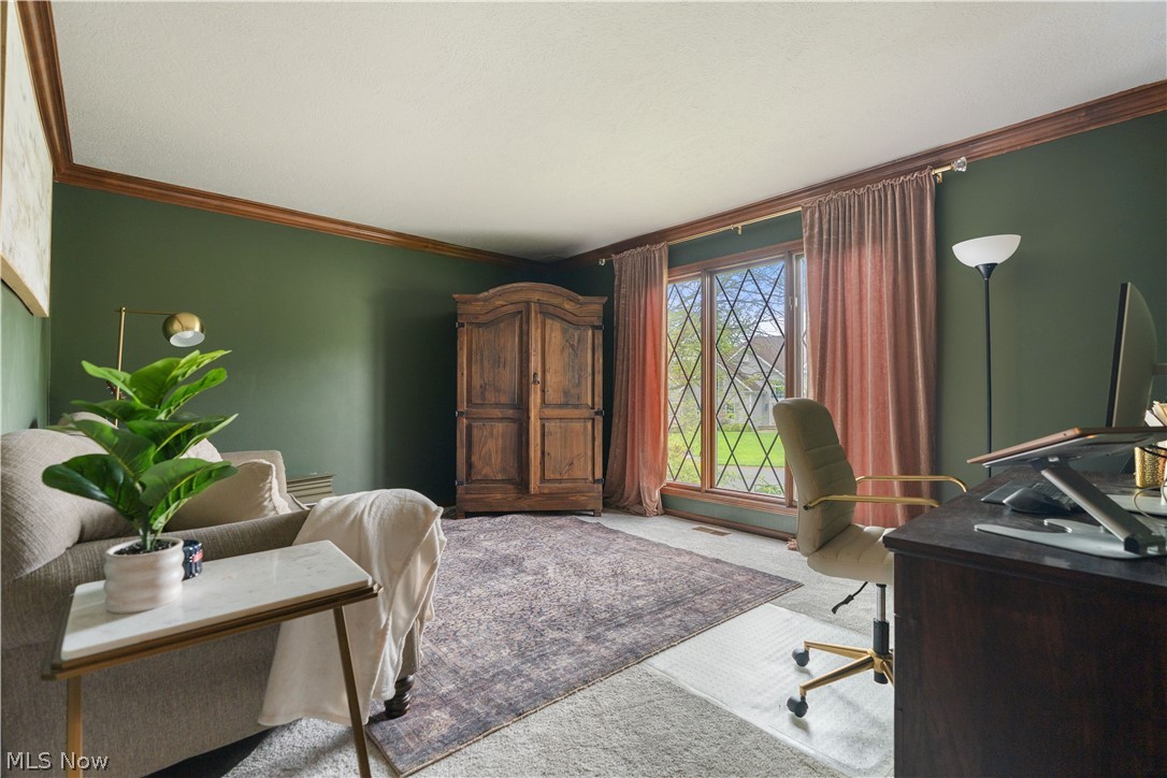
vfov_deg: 73.7
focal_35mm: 16
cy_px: 389
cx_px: 584
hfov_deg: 96.7
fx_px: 519
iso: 400
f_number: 4
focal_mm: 16
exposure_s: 1/5
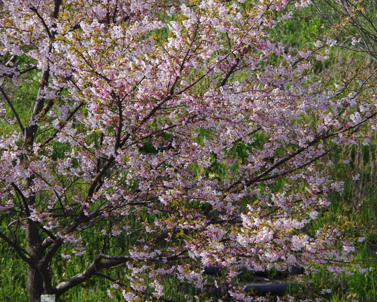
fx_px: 1294
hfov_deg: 16.6
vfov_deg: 13.3
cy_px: 150
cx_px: 210
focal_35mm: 116
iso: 100
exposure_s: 1/250
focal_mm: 68
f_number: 5.6
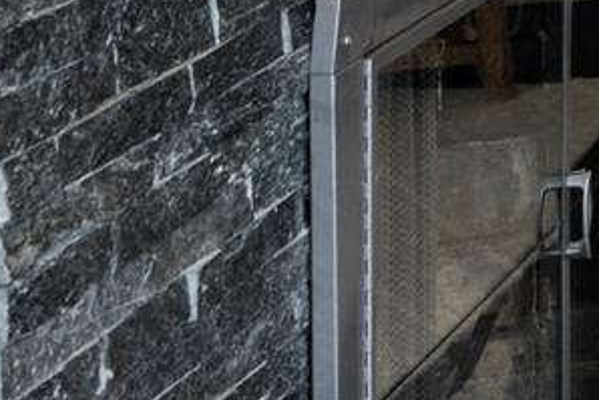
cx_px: 1775
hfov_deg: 11.4
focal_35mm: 110
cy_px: -534
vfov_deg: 10.8
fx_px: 1831
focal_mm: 16
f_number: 8
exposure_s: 1/4
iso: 200
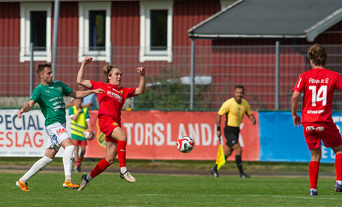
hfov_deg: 3.8
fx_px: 5209
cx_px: 119
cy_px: 149
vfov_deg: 2.3
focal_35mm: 564
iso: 125
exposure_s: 1/1600
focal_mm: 420
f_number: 4.5
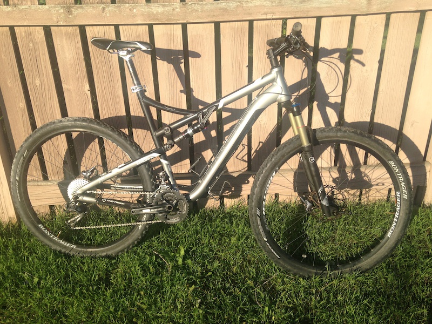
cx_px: 216
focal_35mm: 33
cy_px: 162
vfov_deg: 42.9
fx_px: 412
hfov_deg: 55.4
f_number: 2.4
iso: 50
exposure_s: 1/919
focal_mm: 4.12
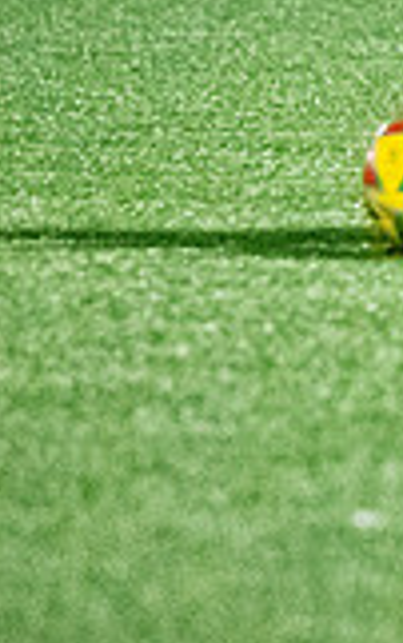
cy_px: 31
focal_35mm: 950
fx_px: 16650
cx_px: 1452
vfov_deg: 2.2
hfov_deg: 1.4
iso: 8000
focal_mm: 150
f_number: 2.8
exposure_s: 1/1000
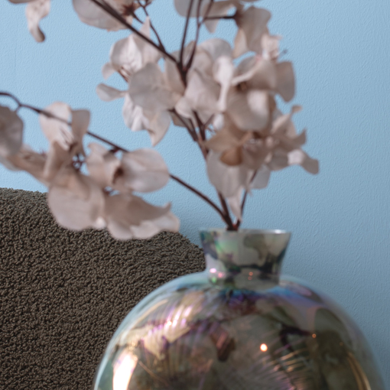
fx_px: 3250
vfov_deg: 6.9
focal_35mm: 255
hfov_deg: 6.9
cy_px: 43
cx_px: 349
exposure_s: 1/125
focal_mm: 102
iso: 125
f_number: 10
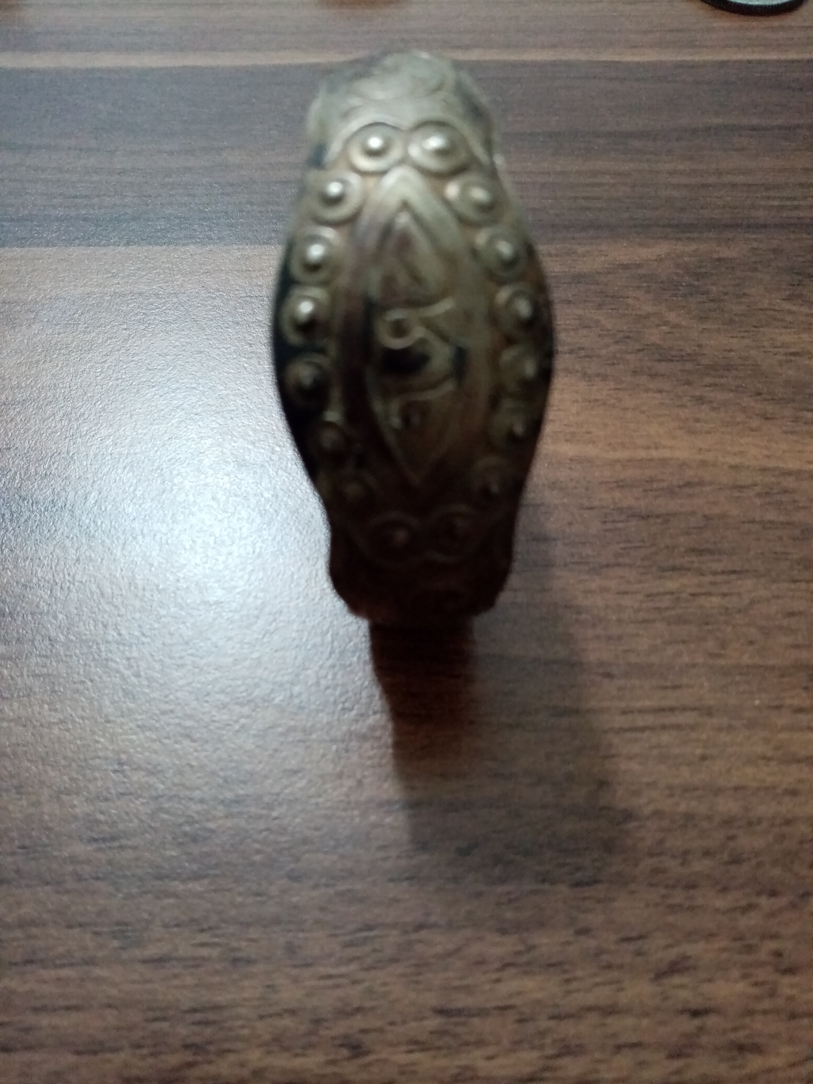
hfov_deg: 53.1
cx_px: 406
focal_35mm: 26
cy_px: 542
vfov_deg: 67.3
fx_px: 814
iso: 839
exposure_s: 1/25
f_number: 1.8
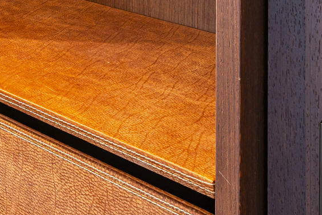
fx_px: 564
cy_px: -179
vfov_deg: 17.3
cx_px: -179
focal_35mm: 63
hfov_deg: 24.0
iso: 100
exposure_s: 1/2.5
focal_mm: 14
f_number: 9
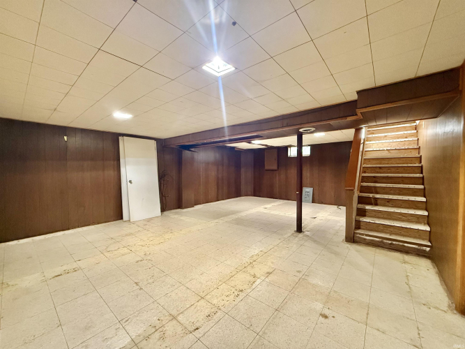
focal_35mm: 14
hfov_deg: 102.1
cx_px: 232
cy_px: 174
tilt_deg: -1.6
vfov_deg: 85.7
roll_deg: +0.3
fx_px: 188
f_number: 2.2
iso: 800
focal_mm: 2.22
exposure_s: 1/60
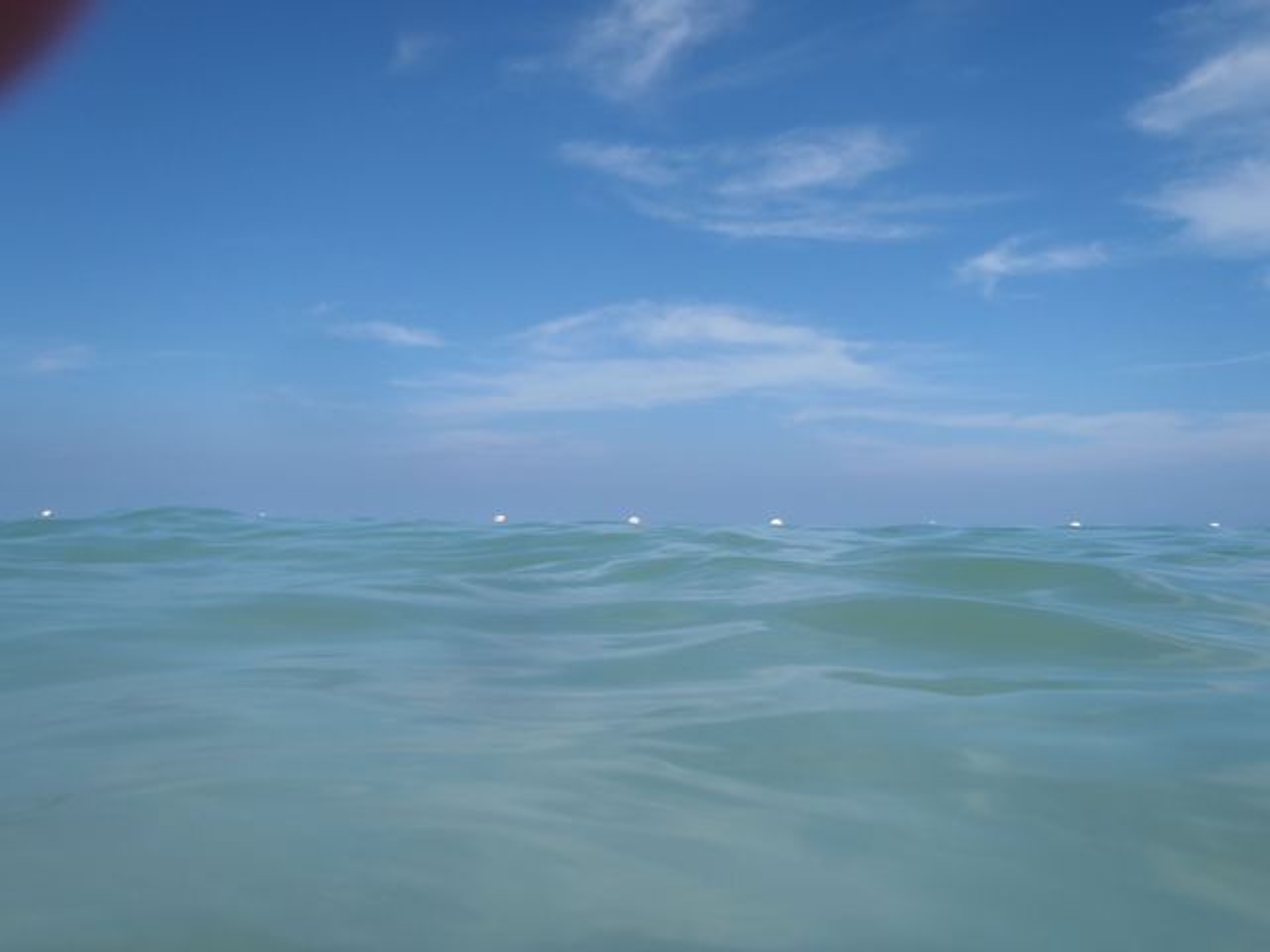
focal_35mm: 28
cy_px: 476
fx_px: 1027
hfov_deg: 63.4
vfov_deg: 49.7
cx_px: 635
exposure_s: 1/125
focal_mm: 5
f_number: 11
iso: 80
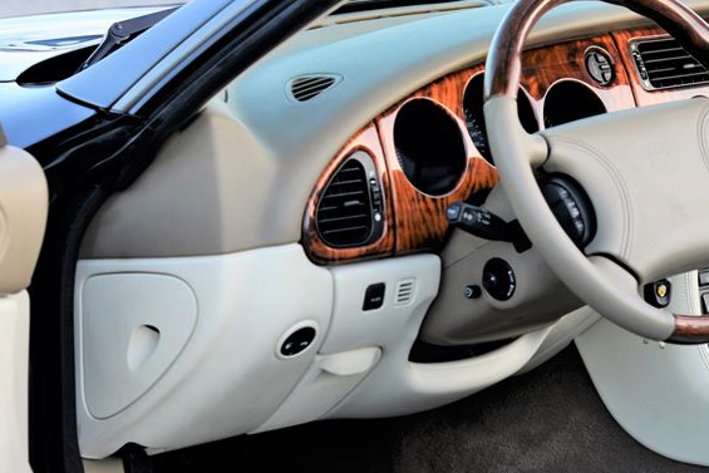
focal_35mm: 156
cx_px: 516
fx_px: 3073
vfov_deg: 8.8
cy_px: 331
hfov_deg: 13.1
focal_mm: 92
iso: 500
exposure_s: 1/60
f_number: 6.3
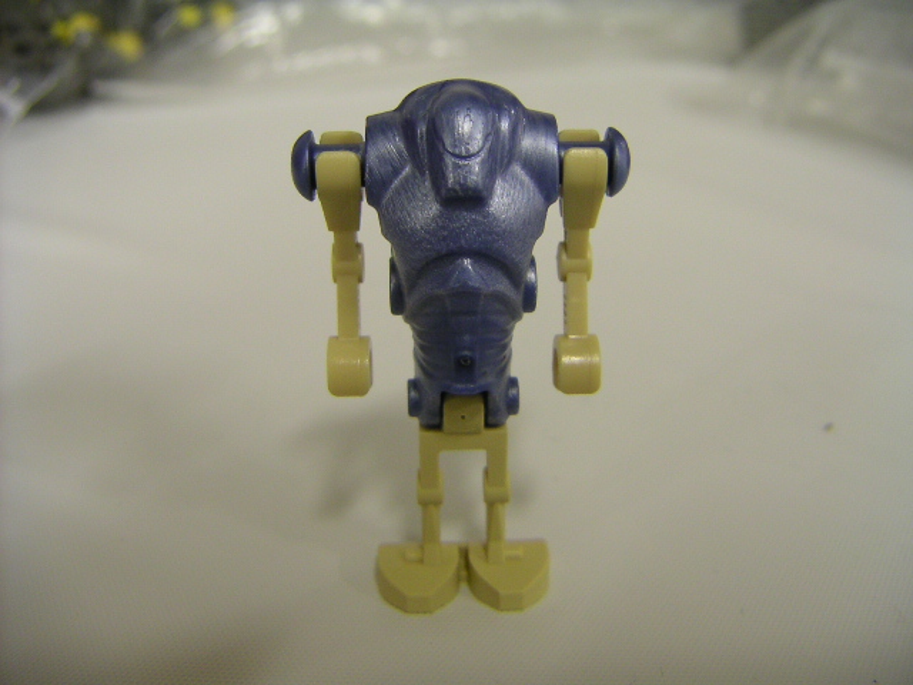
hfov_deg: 50.1
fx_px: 976
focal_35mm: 37
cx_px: 456
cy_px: 342
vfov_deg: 38.7
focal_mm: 4.8
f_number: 2.8
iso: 100
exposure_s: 1/10
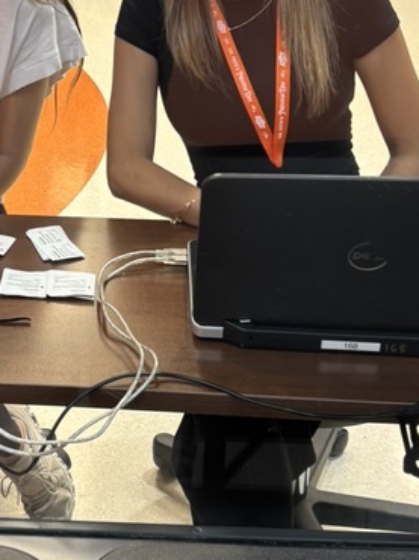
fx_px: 1163
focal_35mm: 72
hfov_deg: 20.1
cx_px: 59
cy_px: 177
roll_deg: -0.4
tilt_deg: -22.8
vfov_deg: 26.9
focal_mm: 5.96
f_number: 1.6
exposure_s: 1/43
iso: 100
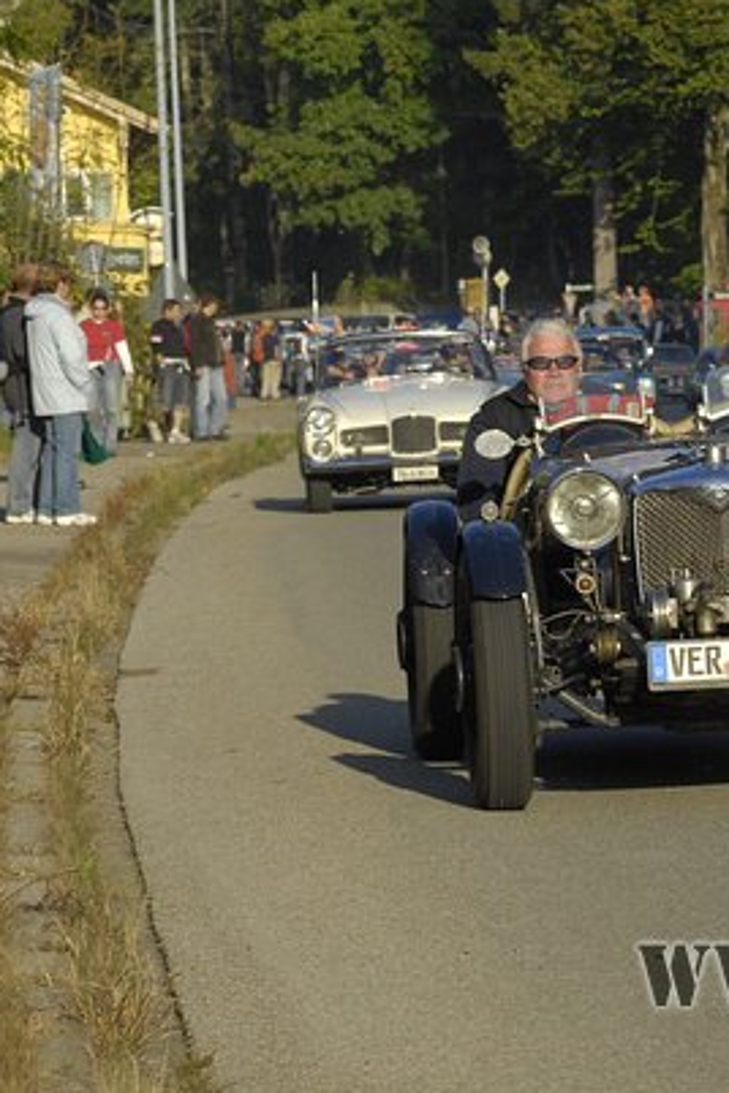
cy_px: 537
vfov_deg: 8.1
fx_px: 7745
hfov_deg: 5.4
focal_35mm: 255
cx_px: 838
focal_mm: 110
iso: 320
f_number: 11
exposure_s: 1/320
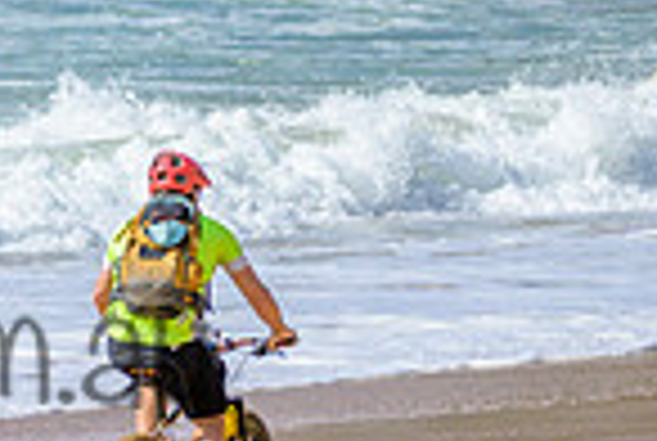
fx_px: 17409
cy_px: 299
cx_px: -266
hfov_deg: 2.2
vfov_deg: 1.5
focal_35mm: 952
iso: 400
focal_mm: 240
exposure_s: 1/2000
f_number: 9
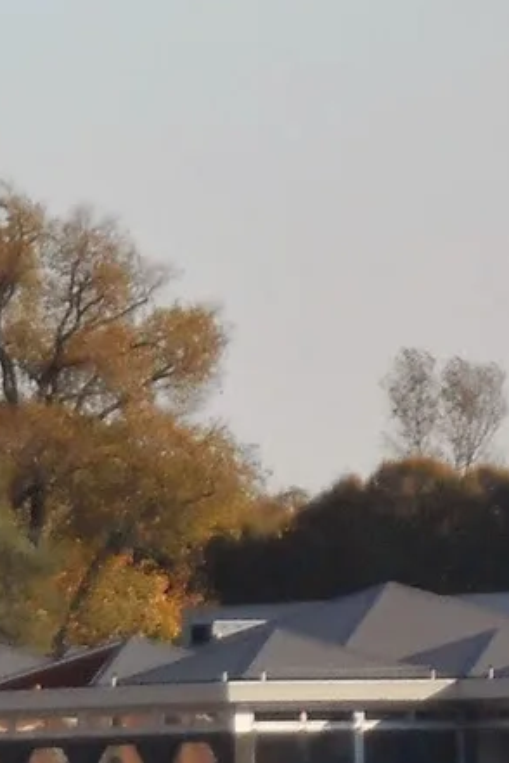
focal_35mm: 706
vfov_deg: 2.9
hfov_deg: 1.9
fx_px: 14972
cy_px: 983
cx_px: -961
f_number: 6.5
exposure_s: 1/500
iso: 160
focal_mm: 27.6
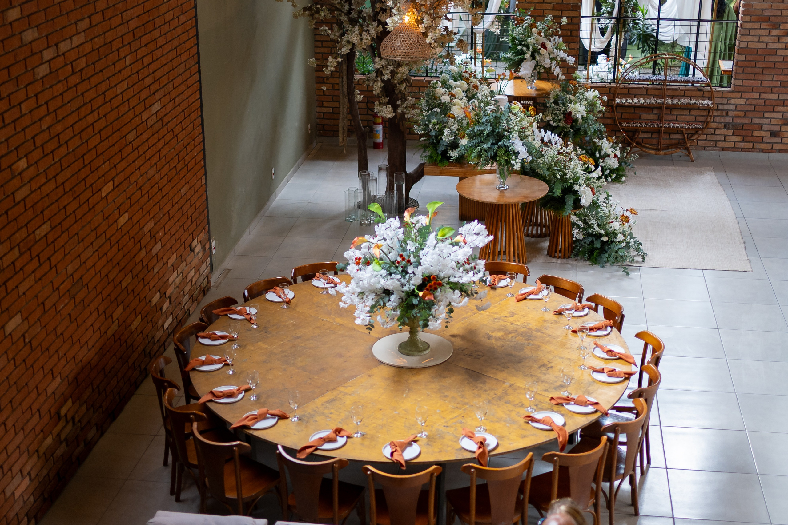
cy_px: 262
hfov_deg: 38.2
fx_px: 1138
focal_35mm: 52
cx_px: 394
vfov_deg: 26.0
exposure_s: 1/640
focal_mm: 35
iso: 640
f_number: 1.6
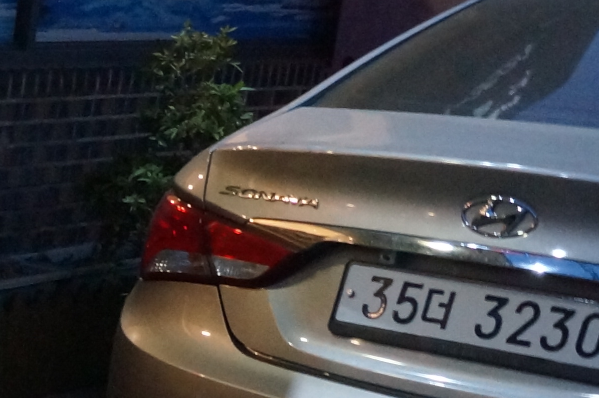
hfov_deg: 15.5
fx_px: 1845
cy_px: 717
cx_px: -523
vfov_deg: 11.4
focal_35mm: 111
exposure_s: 1/60
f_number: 4
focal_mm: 18
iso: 2500
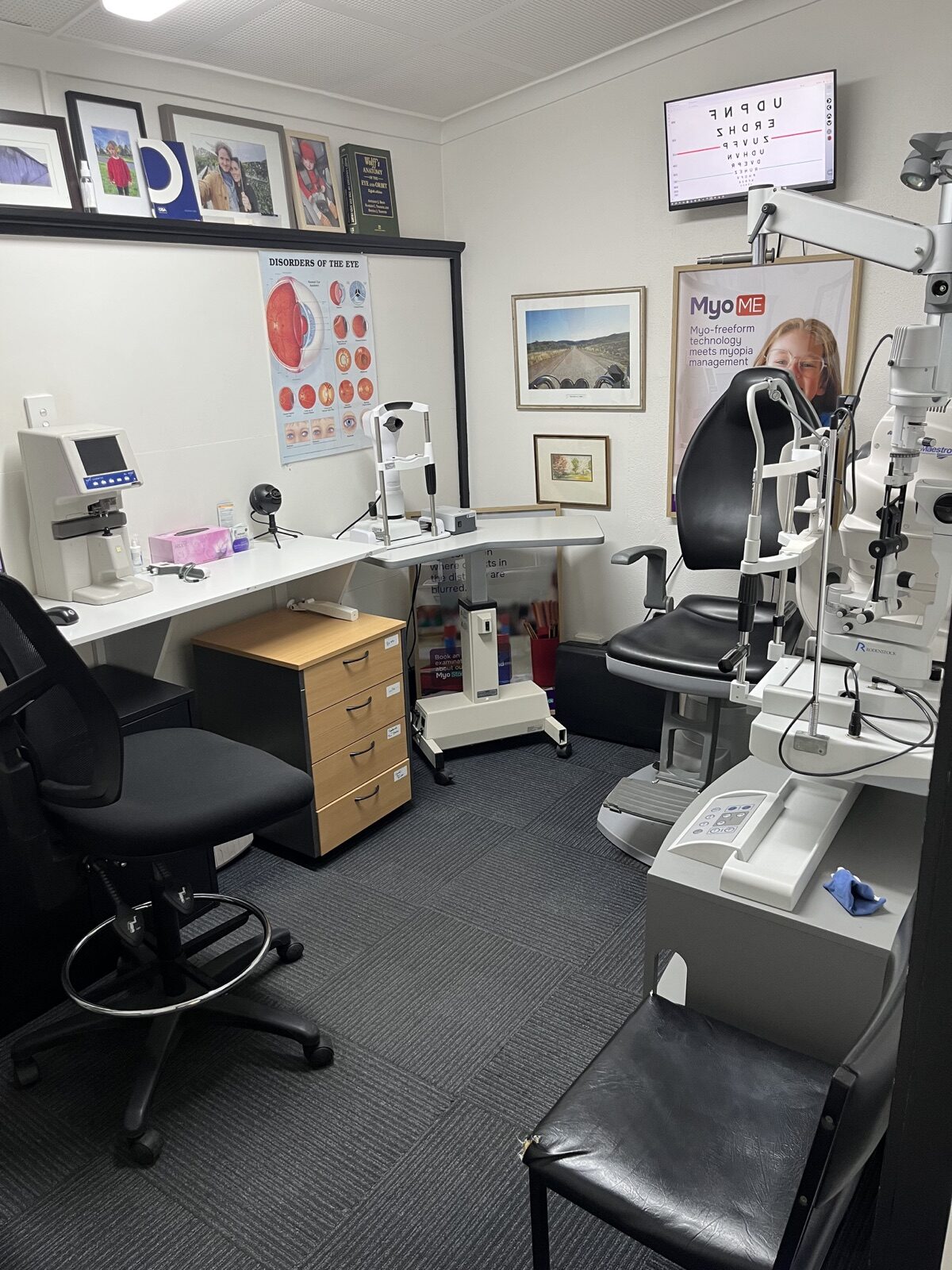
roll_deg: +2.4
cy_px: 635
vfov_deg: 67.3
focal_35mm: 26
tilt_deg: -18.0
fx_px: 953
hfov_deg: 53.1
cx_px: 476
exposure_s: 1/50
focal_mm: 5.1
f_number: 1.6
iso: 100
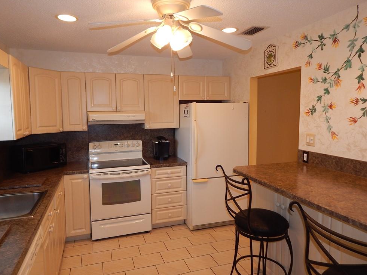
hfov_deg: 71.6
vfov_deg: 56.8
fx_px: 254
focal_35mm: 24
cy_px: 134
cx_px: 177
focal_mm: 4
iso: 125
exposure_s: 1/40
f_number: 3
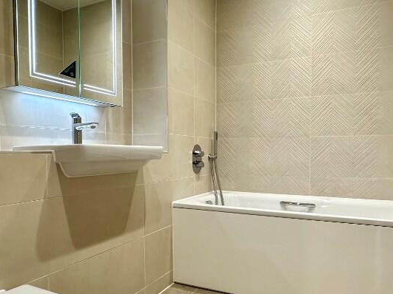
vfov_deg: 51.2
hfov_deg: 65.2
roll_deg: +0.5
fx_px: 306
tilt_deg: -1.7
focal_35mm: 27
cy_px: 165
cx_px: 217
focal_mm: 2.22
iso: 200
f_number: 2.2
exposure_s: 1/100
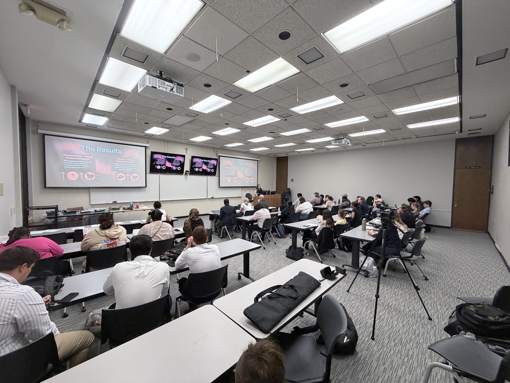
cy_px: 192
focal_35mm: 14
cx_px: 255
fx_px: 206
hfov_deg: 102.1
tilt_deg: -3.3
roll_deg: -0.5
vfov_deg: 85.7
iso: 250
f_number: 2.2
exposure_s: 1/120
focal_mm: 2.22
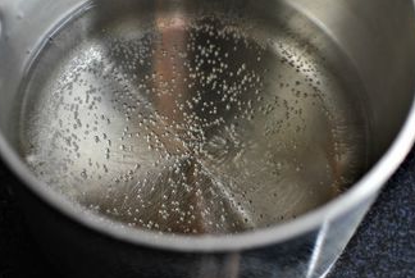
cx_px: 184
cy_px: 136
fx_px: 781
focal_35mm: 68
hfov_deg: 29.7
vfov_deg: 20.2
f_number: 2.2
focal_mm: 35
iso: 400
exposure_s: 1/80
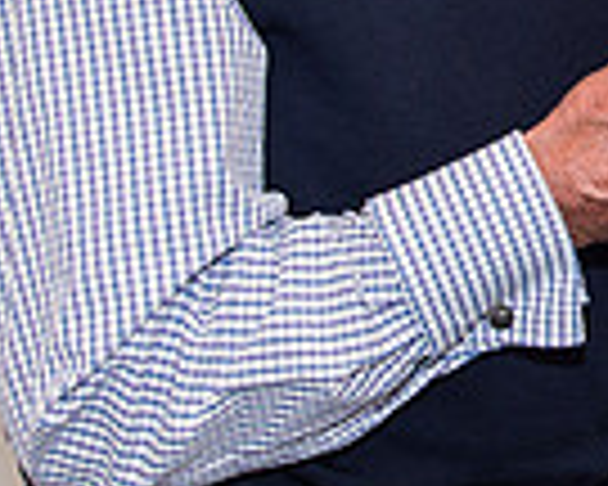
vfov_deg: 9.2
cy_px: -135
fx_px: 2969
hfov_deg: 11.3
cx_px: 849
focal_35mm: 165
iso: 200
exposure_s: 1/125
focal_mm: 35
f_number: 5
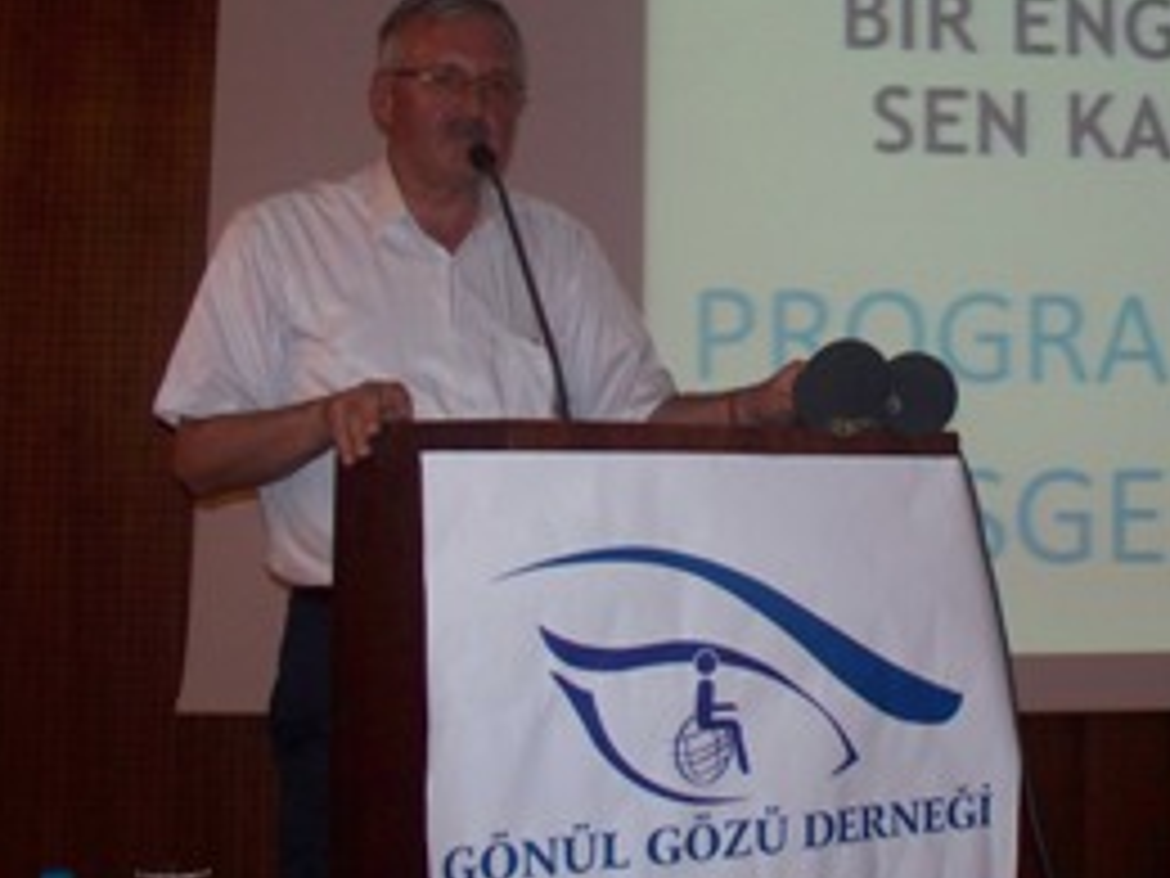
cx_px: 832
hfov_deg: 30.8
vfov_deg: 23.4
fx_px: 2096
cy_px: 230
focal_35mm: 62
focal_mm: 7.54
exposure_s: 1/30
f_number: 2.8
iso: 200
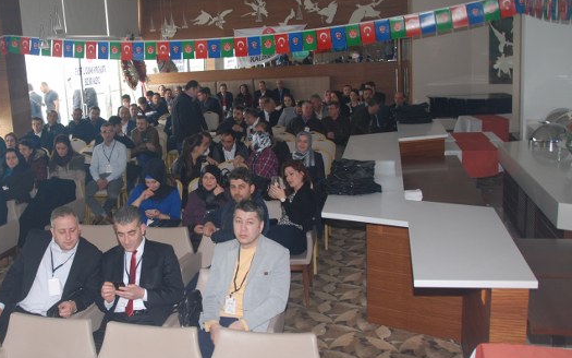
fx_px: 655
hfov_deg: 46.3
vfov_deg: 30.5
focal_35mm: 42
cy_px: 190
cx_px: 180
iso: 200
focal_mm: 18
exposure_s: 1/60
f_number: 4
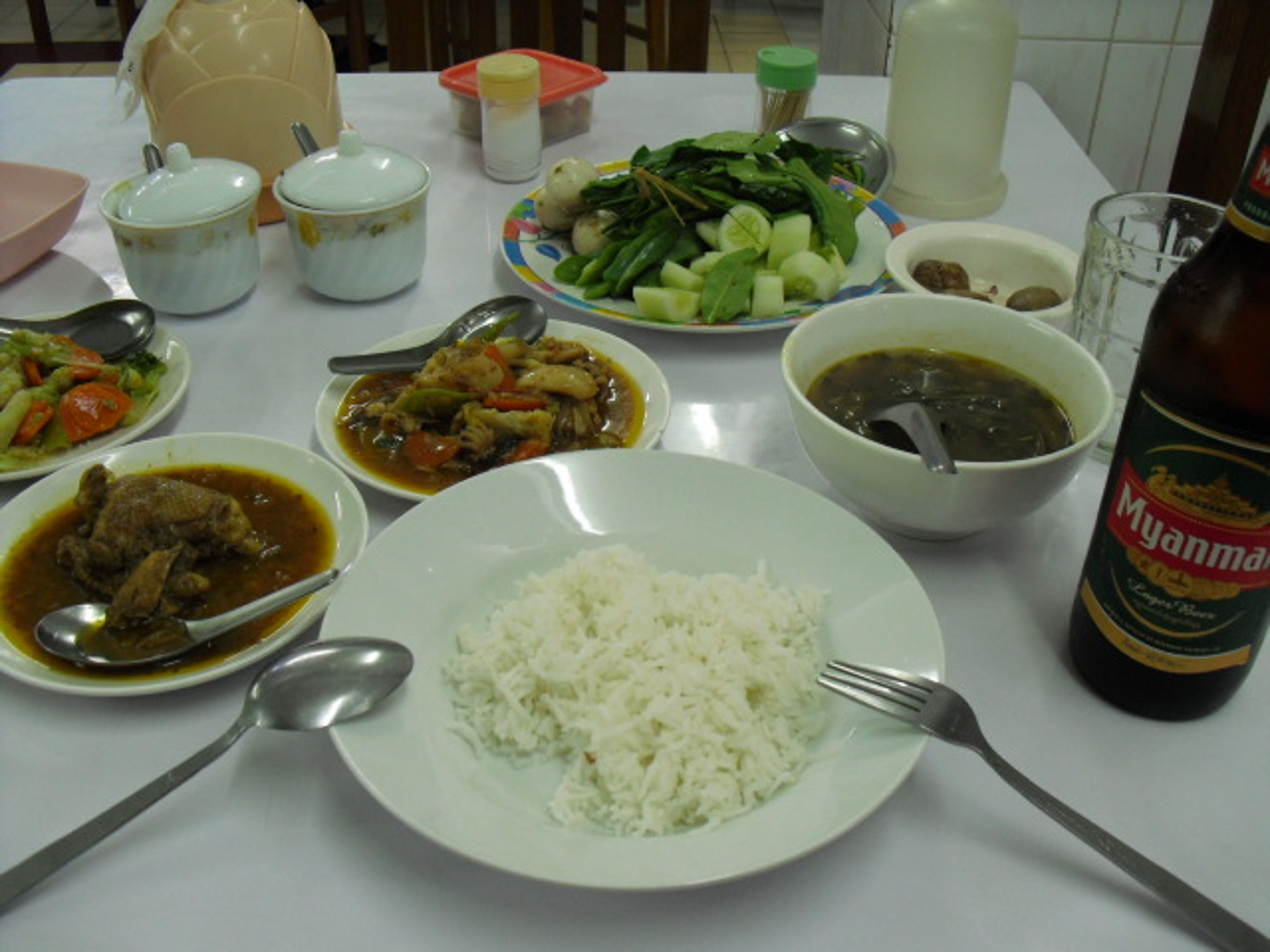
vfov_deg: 39.7
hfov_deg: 51.4
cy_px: 476
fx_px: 1321
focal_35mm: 36
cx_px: 635
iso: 200
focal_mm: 6.3
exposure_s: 1/50
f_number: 3.1
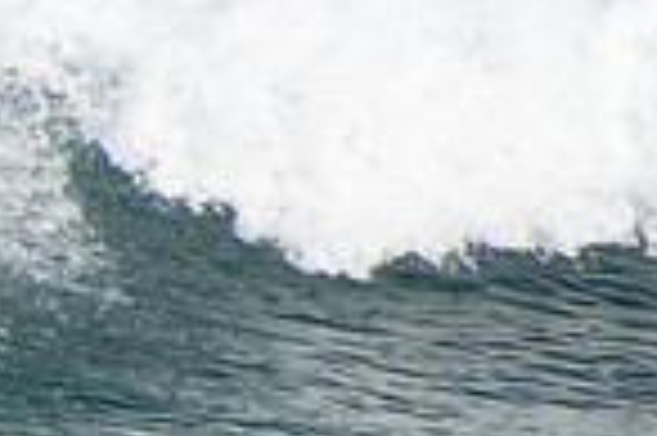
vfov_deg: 0.6
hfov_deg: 0.9
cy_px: 214
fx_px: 43586
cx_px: -612
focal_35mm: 2391
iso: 250
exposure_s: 1/1250
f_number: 5.6
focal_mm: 400
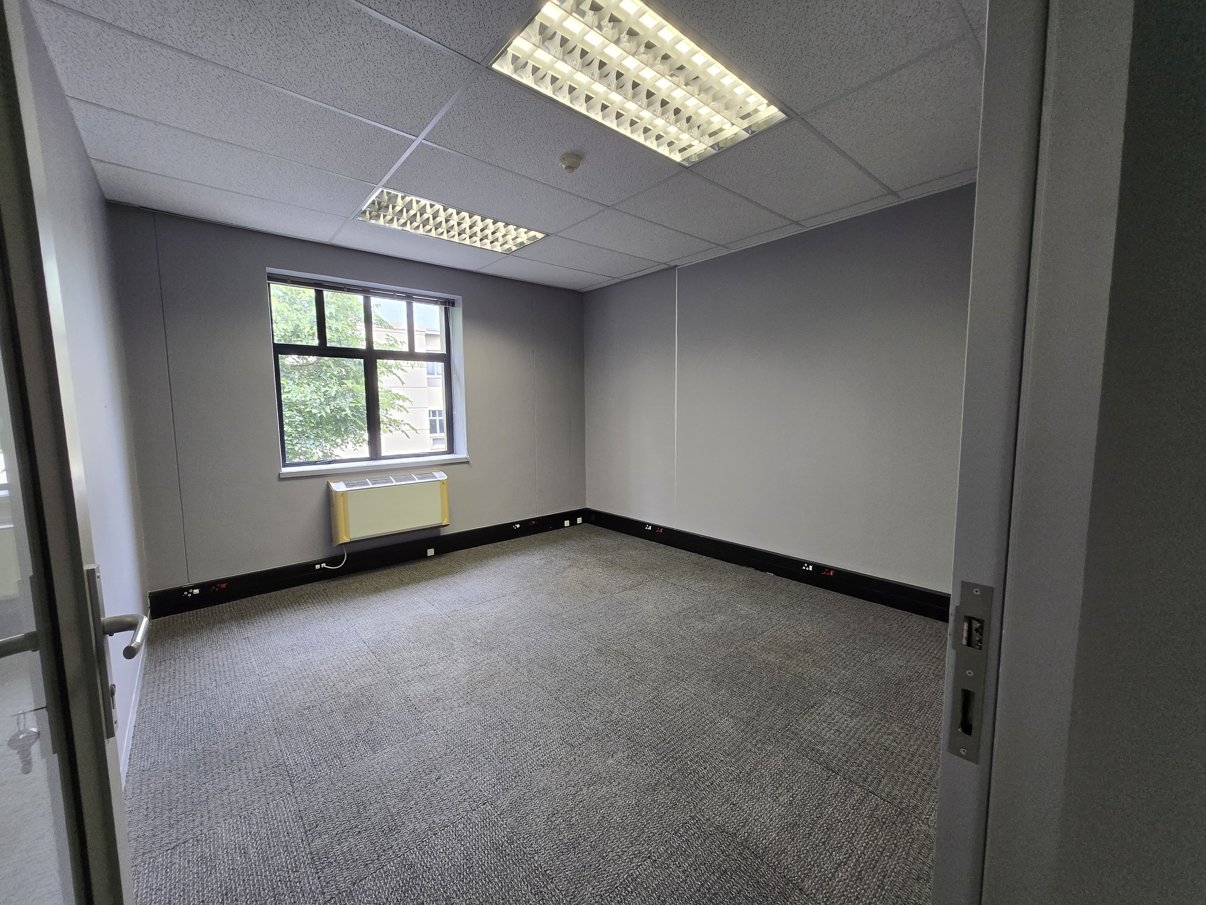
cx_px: 603
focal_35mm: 13
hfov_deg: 106.2
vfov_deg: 89.9
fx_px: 453
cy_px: 452
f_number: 2.2
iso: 160
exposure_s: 1/50
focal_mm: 1.7
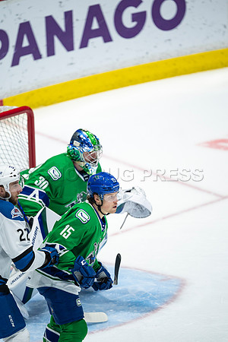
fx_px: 5700
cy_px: 171
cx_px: 114
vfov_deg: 3.4
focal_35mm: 600
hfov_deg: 2.3
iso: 2000
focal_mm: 600
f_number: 4
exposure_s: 1/800
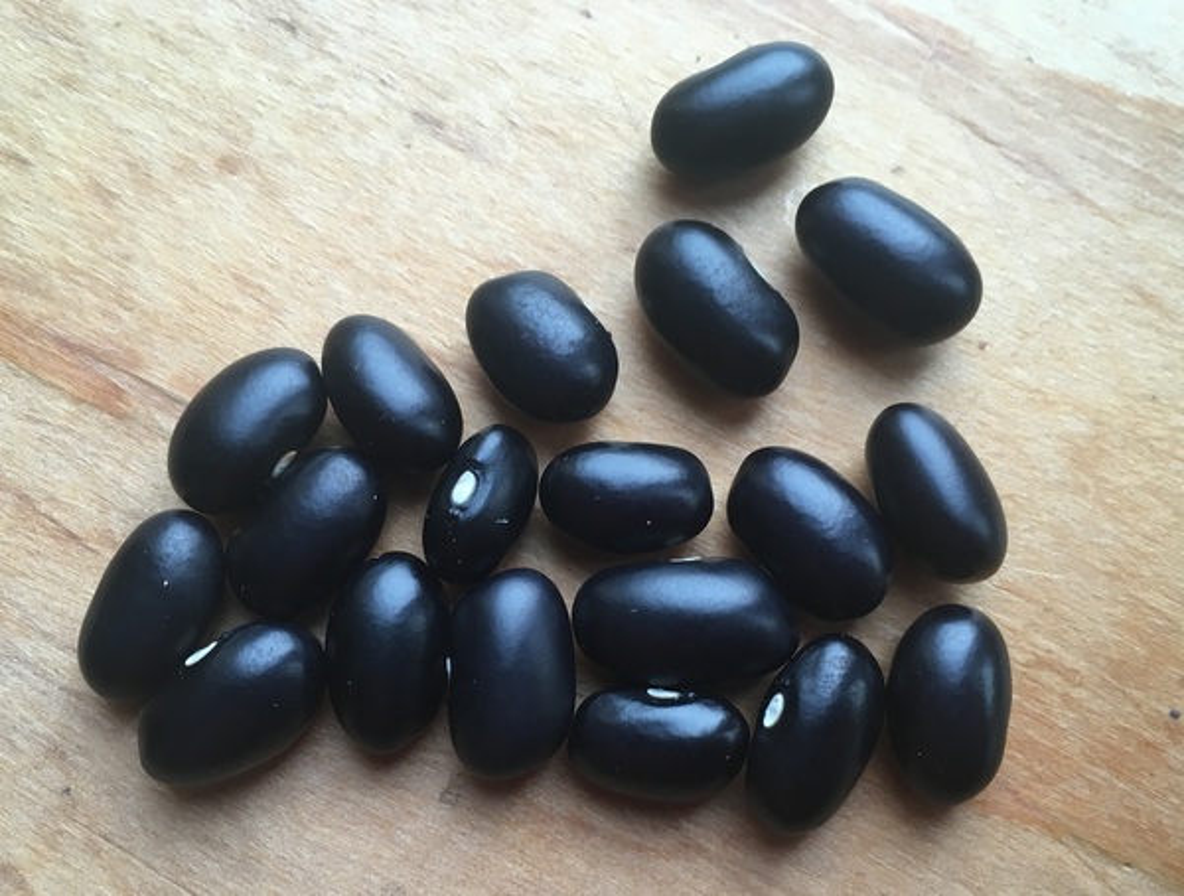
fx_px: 995
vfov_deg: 48.5
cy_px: 448
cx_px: 592
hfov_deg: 61.5
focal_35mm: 29
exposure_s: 1/33
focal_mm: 4.15
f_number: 2.2
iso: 80
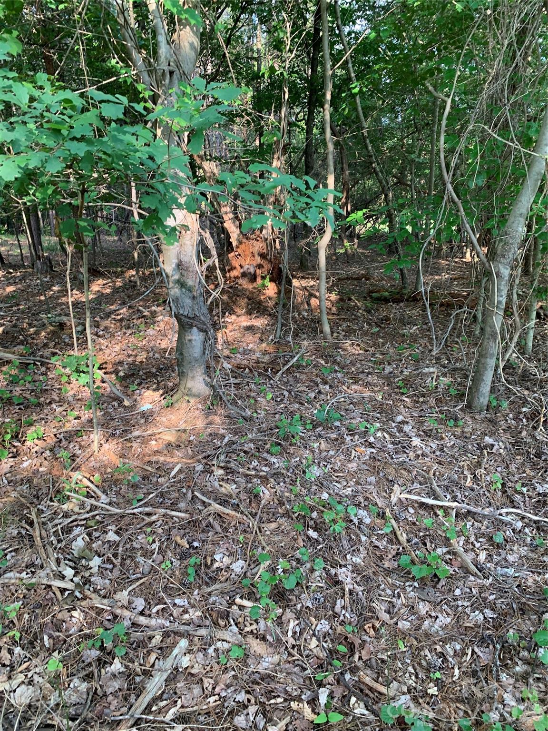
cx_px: 274
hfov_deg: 53.1
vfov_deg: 67.3
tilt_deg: -14.0
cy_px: 366
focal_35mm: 26
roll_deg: +1.4
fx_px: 549
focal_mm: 4.25
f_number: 1.8
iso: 100
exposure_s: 1/119
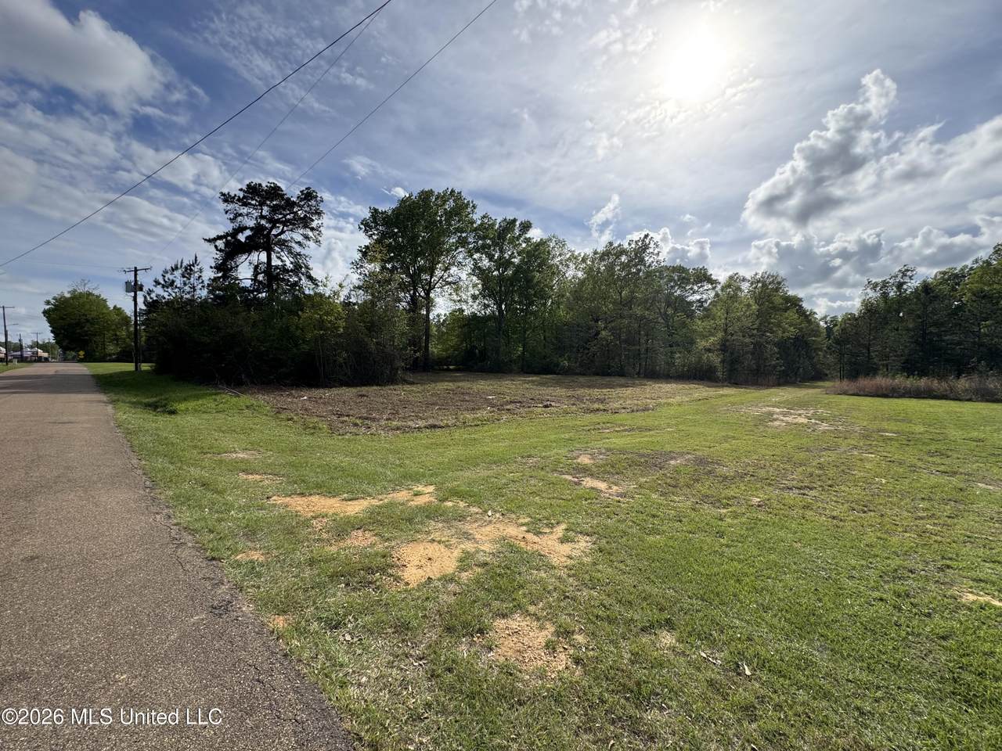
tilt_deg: -1.7
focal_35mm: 14
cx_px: 501
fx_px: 405
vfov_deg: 85.7
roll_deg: -0.2
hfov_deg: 102.1
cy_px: 376
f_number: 2.2
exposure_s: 1/1748
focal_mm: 2.22
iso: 50
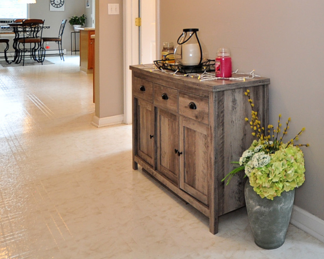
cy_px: 8
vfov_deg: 38.2
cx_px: 252
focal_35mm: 35
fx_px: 336
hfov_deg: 49.0
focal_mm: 10
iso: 320
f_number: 4
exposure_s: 1/40
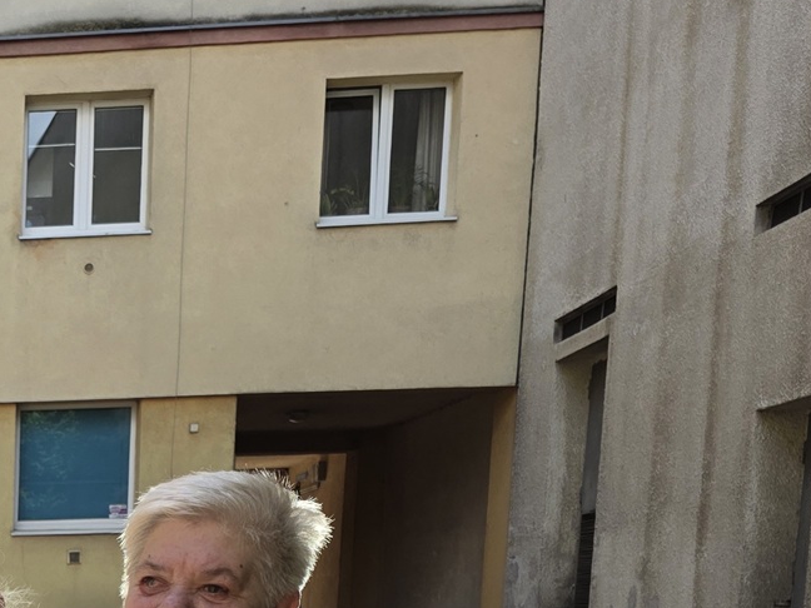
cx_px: -315
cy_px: 901
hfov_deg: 23.4
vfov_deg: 18.5
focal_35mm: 71
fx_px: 1663
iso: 80
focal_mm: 6.3
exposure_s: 1/1461
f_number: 1.7
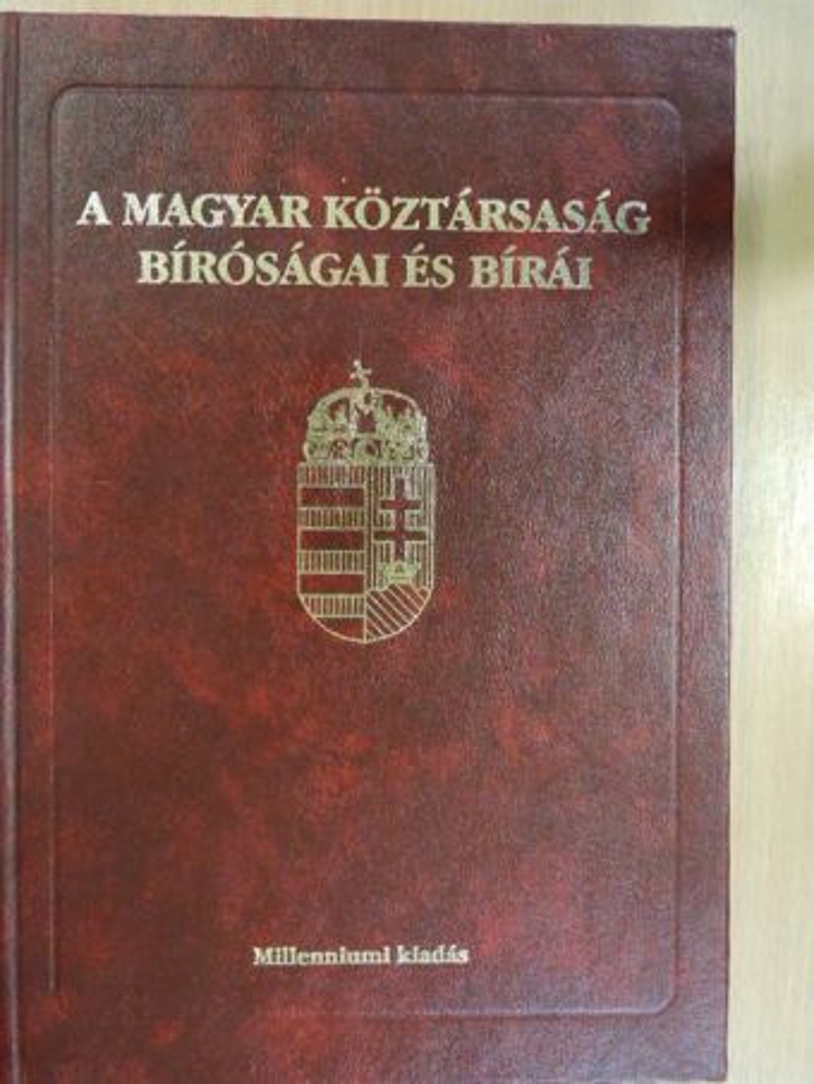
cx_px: 407
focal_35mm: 35
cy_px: 542
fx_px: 1097
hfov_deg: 40.7
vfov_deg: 52.6
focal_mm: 6.3
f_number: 3.8
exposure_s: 1/25
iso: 1600
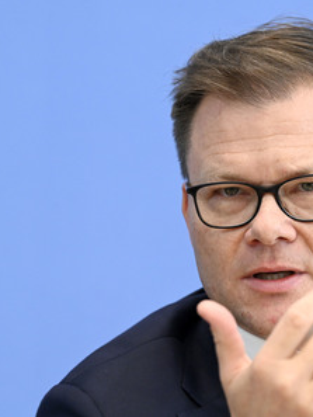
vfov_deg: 7.3
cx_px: 288
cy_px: 208
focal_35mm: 270
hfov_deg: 5.5
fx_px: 3253
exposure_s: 1/500
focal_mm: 185
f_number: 6.3
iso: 5000
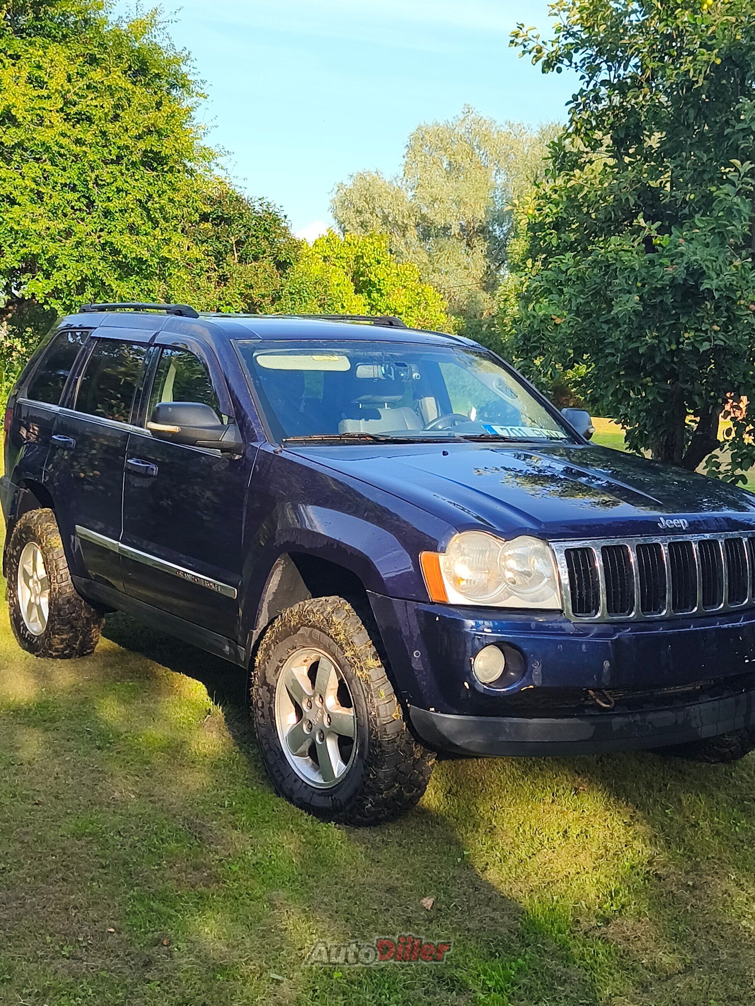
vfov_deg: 41.2
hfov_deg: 31.5
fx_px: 1338
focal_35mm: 46
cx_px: 378
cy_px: 503
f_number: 1.65
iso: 50
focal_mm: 6.18
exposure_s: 1/287
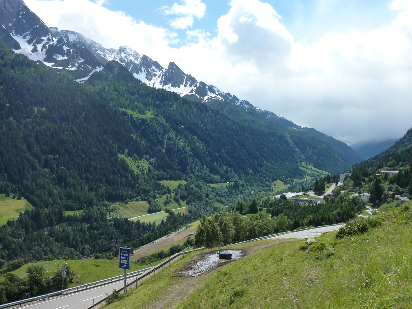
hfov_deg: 50.1
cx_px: 206
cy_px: 154
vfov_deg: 38.7
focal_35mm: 37
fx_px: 440
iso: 125
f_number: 5
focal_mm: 6.1
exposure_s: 1/500
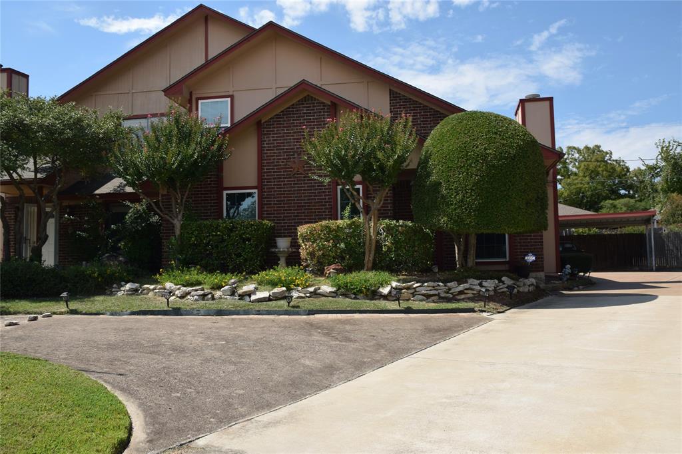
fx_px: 625
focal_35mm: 33
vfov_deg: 39.9
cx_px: 341
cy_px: 227
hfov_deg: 57.2
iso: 100
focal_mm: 22
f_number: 10
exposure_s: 1/200
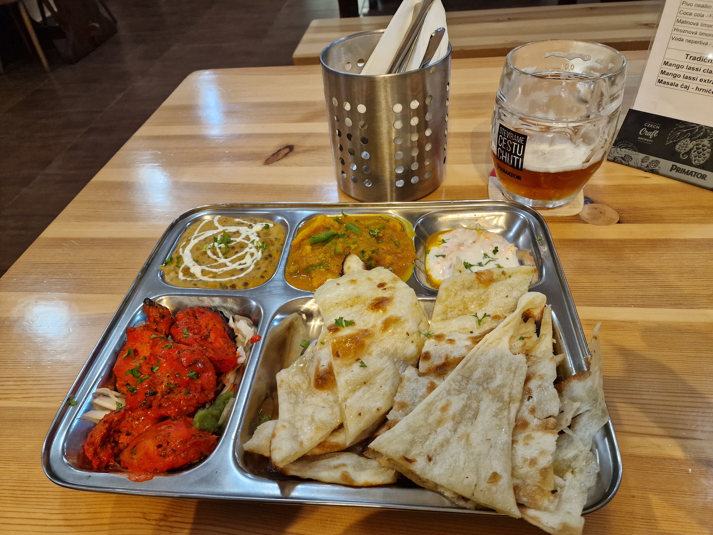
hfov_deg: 73.9
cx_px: 356
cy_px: 268
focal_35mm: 23
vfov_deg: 58.9
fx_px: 474
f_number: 1.8
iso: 400
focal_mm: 6.4
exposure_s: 1/100
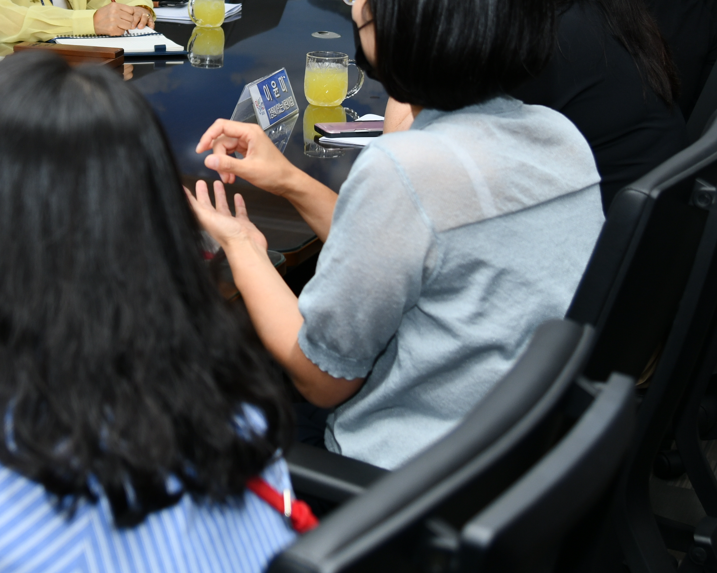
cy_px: 34
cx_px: 111
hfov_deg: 22.9
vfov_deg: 18.3
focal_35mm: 82
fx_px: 1740
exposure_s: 1/250
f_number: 4
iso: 200
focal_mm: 35
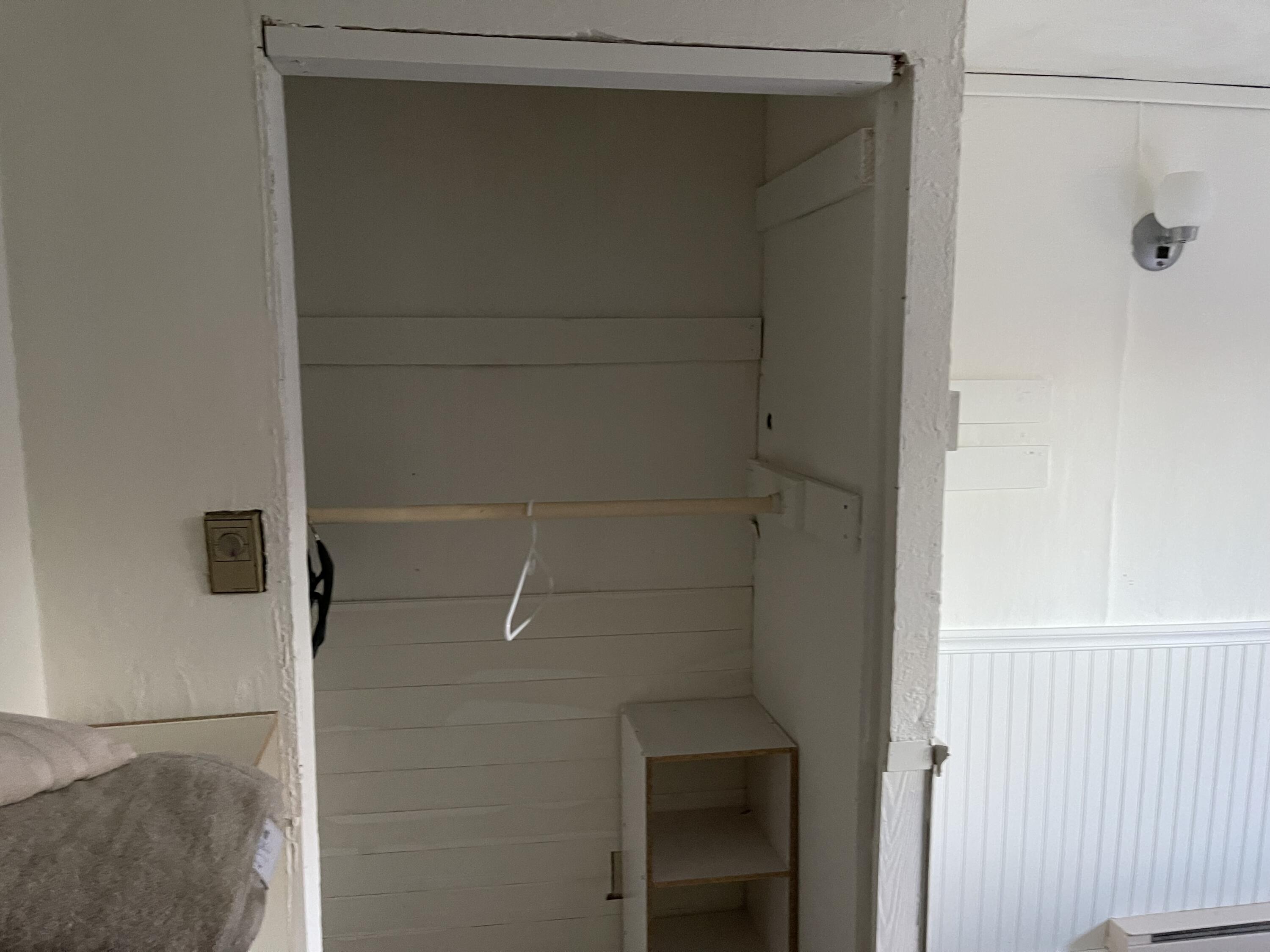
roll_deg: +0.3
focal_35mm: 26
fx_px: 954
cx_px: 635
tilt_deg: -7.9
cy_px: 476
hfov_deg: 67.3
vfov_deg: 53.1
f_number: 1.6
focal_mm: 5.1
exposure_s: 1/47
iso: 500
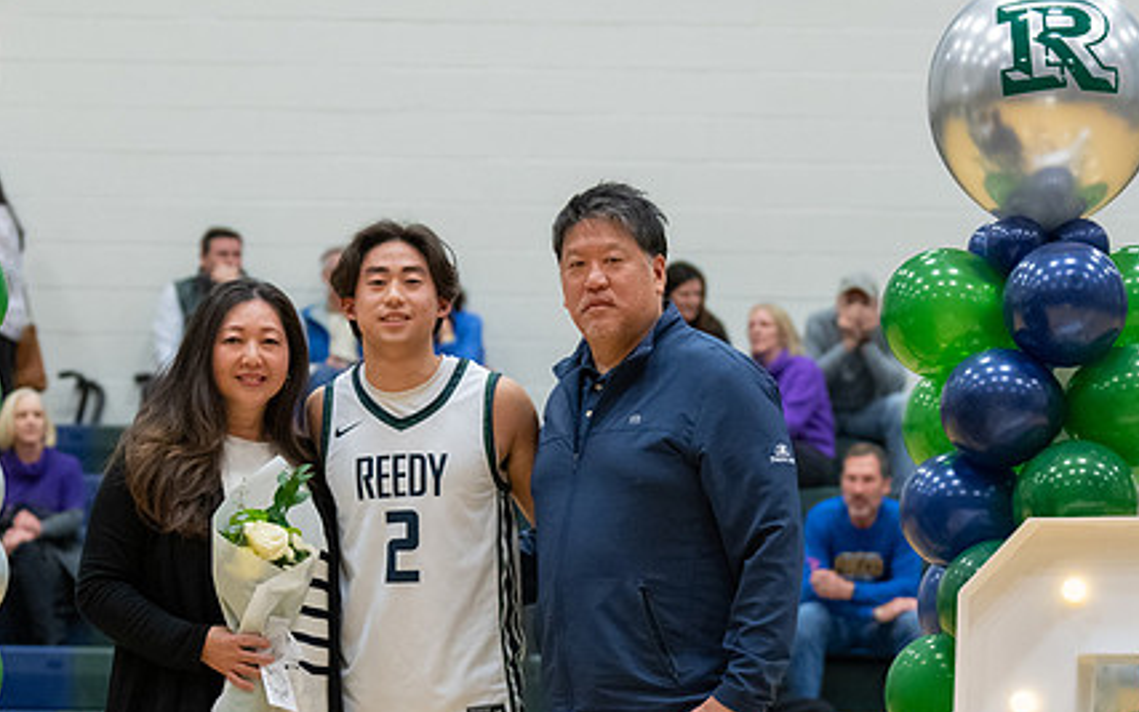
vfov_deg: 8.3
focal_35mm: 157
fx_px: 4874
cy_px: 645
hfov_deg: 13.3
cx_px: 512
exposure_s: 1/320
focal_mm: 70
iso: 3200
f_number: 2.8
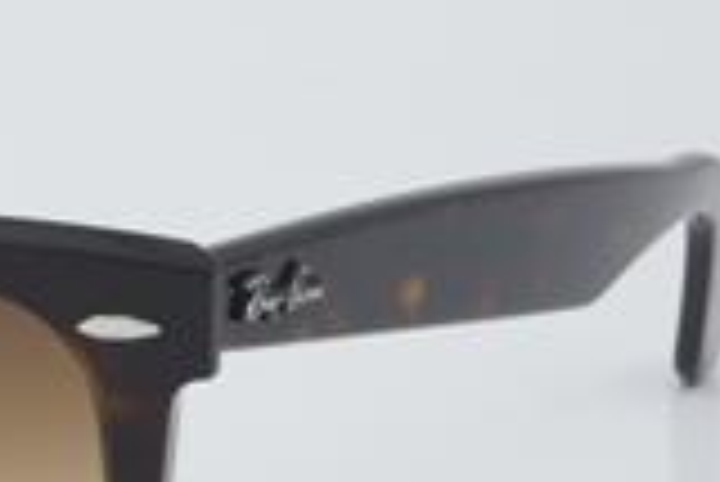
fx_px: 3743
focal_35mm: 187
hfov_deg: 10.8
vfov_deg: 7.4
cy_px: 374
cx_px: -130
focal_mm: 50
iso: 100
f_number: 32
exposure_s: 1/3
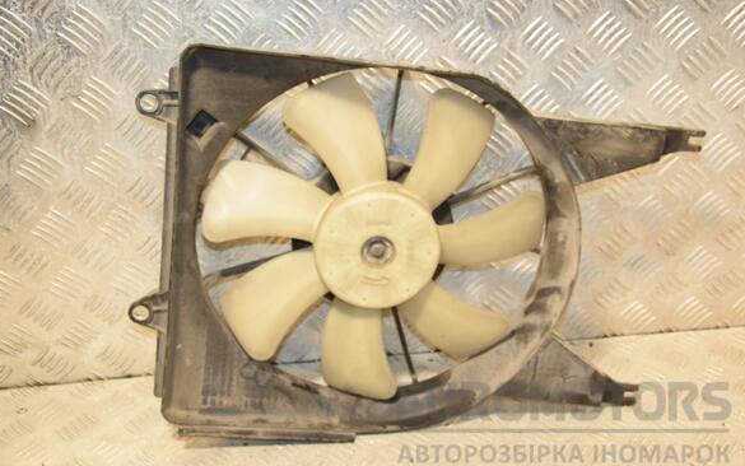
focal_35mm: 47
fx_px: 955
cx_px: 373
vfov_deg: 27.4
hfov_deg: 42.6
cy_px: 232
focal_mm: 30
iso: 800
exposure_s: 1/160
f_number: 5
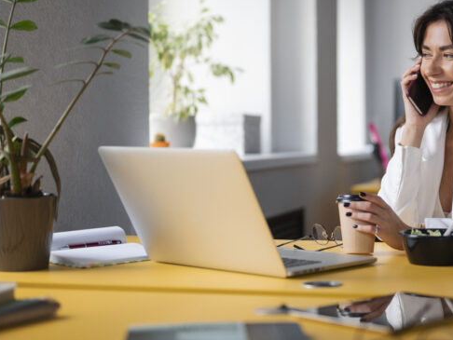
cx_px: 336
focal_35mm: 76
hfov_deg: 25.4
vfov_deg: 19.4
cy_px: 163
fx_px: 995
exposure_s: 1/250
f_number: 1.8
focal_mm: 50
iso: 1250
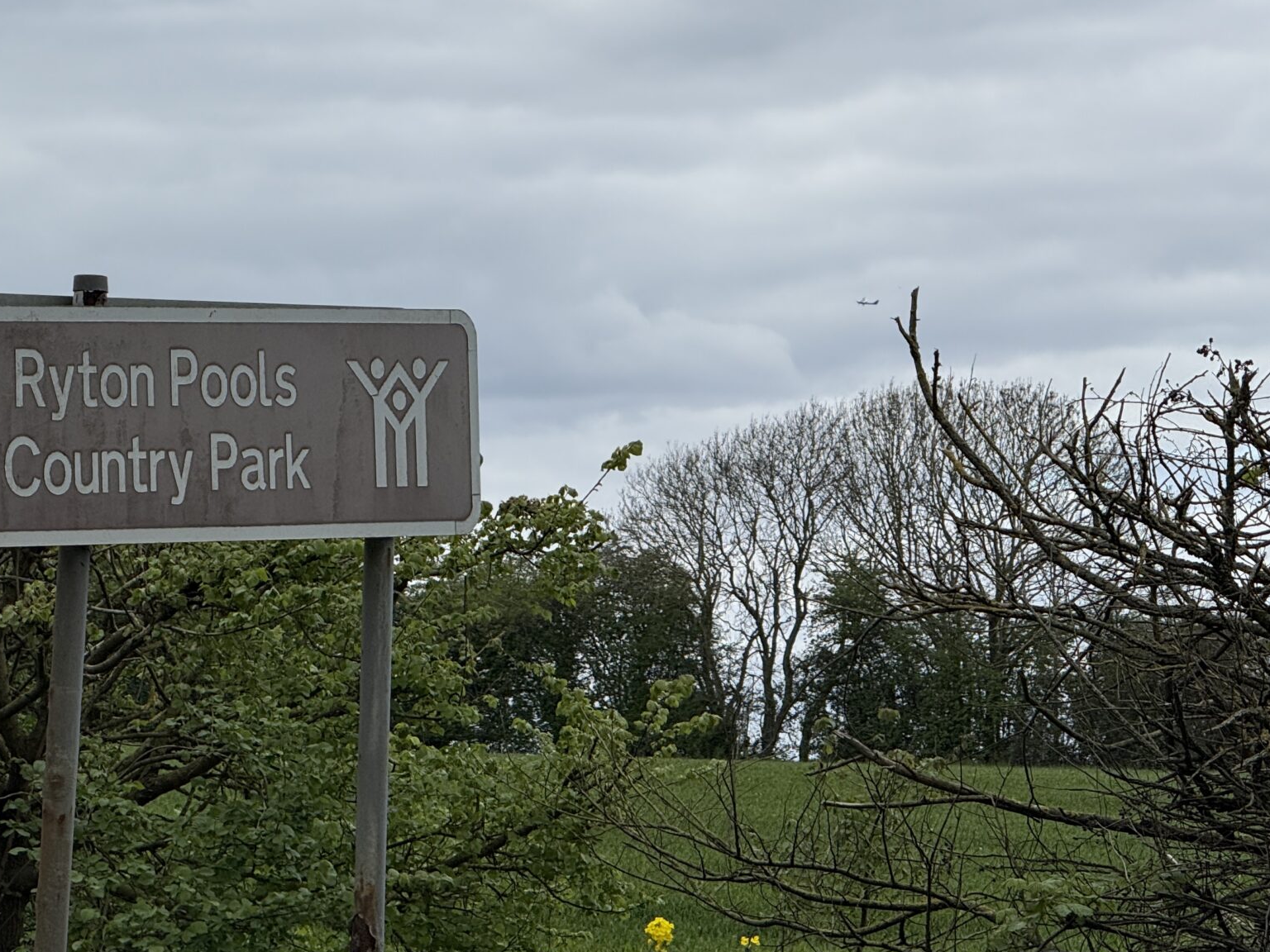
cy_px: 442
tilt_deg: +3.0
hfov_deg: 9.9
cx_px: 267
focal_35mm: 200
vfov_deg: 7.4
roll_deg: -0.3
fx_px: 7338
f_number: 2.8
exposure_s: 1/1773
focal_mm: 15.66
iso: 50
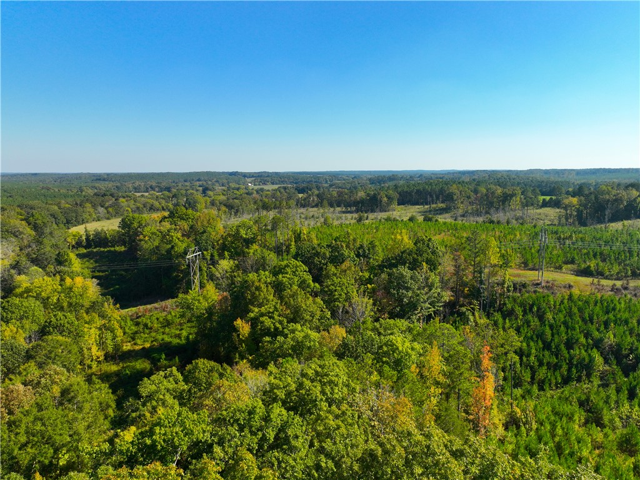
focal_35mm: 24
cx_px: 320
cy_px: 240
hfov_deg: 71.6
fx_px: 444
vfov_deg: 56.8
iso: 130
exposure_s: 1/240
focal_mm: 12.29
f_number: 2.8
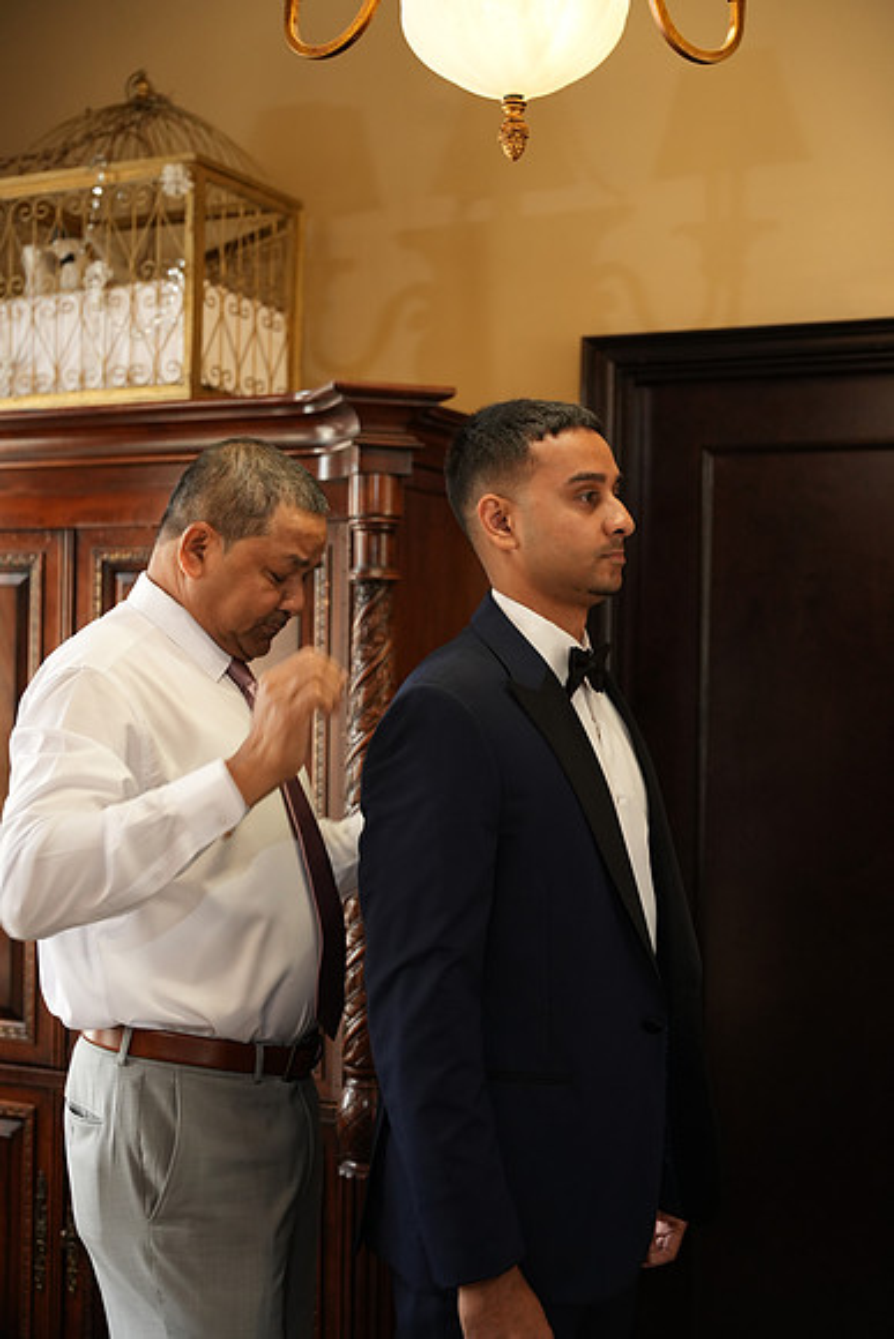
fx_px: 1858
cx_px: 447
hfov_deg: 27.1
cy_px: 670
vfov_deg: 39.7
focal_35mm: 50
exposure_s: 1/100
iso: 1600
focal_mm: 49.9
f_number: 2.8
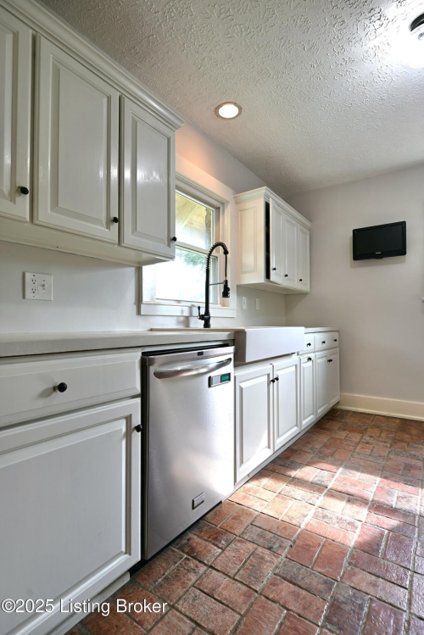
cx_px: 212
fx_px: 318
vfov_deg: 90.0
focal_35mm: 18
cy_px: 318
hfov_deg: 67.4
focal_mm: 18
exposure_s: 1/10
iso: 100
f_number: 5.6
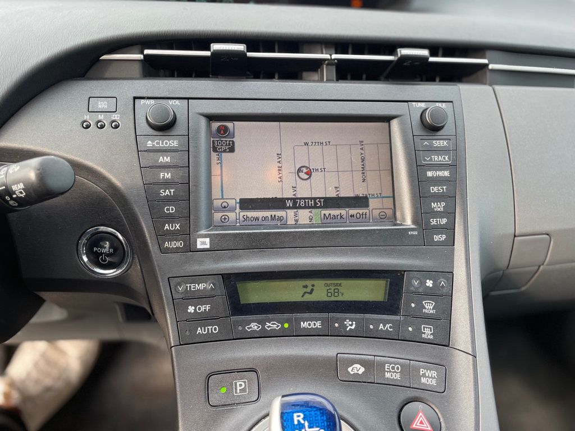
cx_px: 288
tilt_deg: -28.6
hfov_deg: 67.3
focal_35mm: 26
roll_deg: -0.3
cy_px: 216
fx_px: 432
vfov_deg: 53.1
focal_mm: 4.2
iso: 50
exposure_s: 1/151
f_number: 1.6
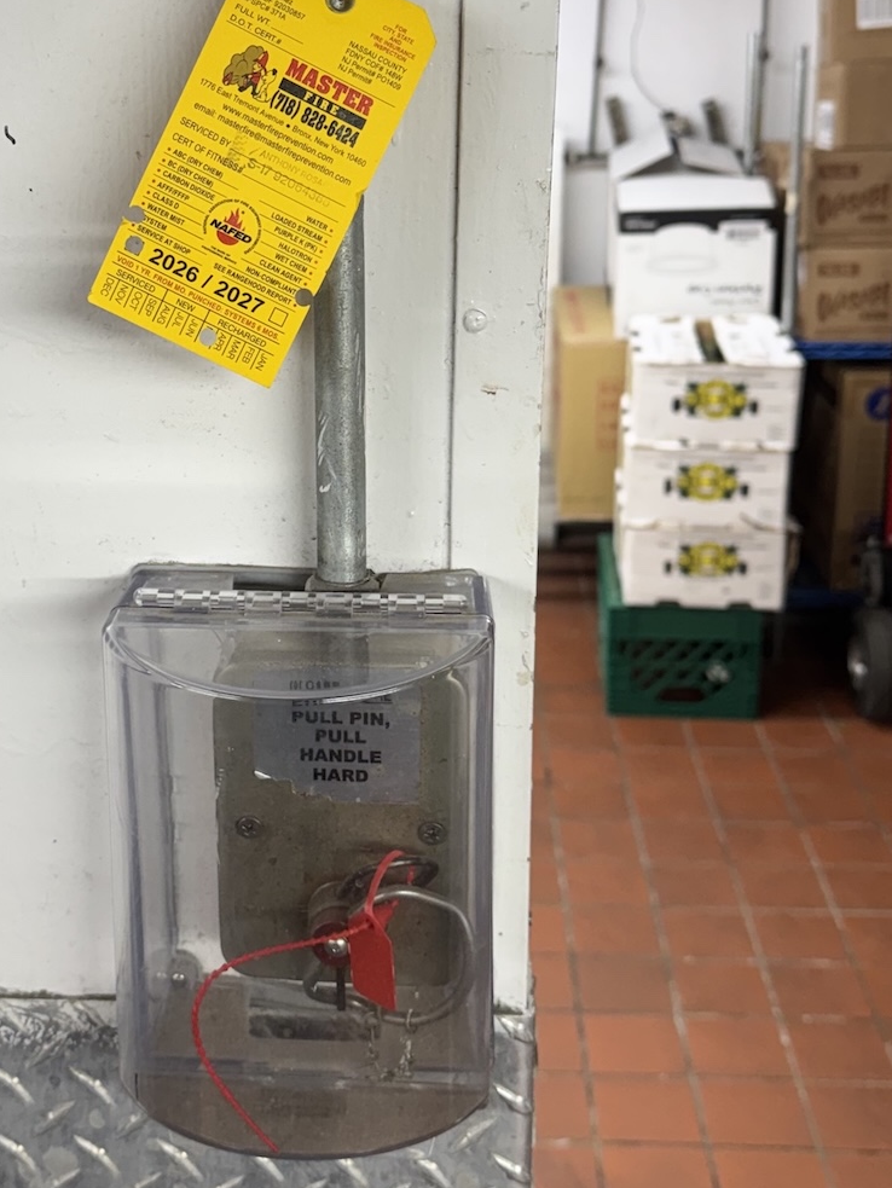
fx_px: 1579
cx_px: 306
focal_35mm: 46
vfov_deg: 41.0
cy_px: 456
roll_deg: +2.7
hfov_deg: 31.3
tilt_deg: -15.9
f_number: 1.78
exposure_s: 1/120
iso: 125
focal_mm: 6.76
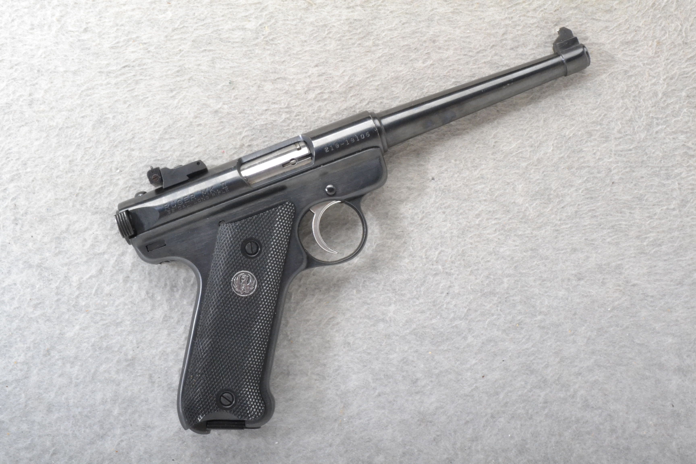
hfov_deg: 38.9
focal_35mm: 51
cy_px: 232
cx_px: 348
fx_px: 986
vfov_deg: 26.5
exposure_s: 1/160
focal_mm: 34
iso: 3200
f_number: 20
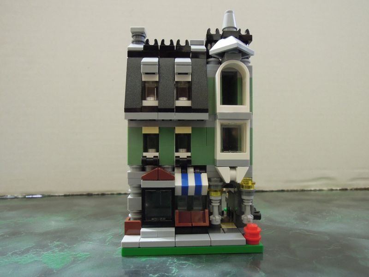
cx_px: 184
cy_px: 138
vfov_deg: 56.8
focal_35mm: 24
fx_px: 256
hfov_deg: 71.6
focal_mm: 4.3
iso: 560
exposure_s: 1/8
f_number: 2.8
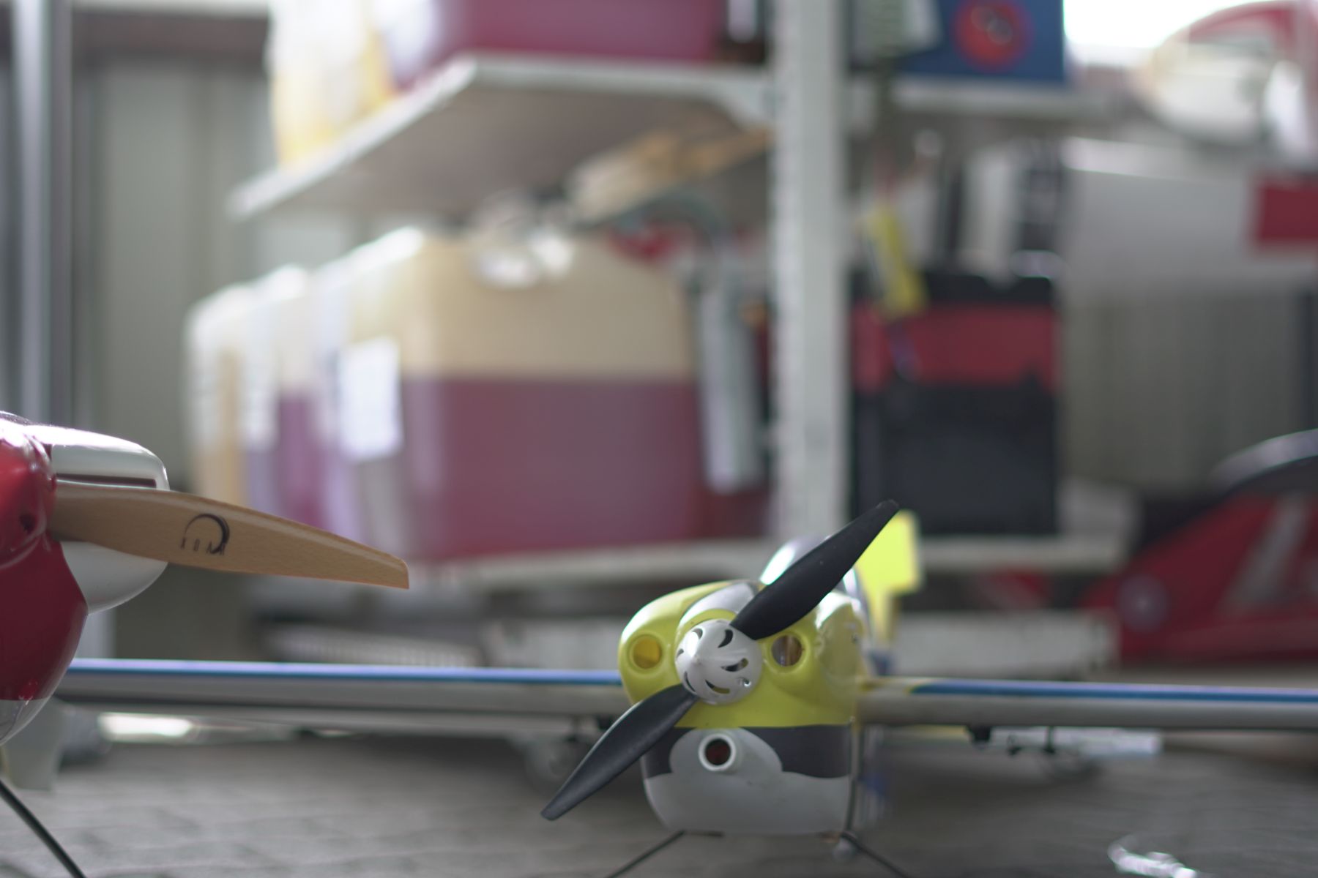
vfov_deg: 18.2
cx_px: 659
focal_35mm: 75
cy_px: 439
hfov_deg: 27.0
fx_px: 2746
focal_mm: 50
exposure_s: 1/80
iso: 100
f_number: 1.8
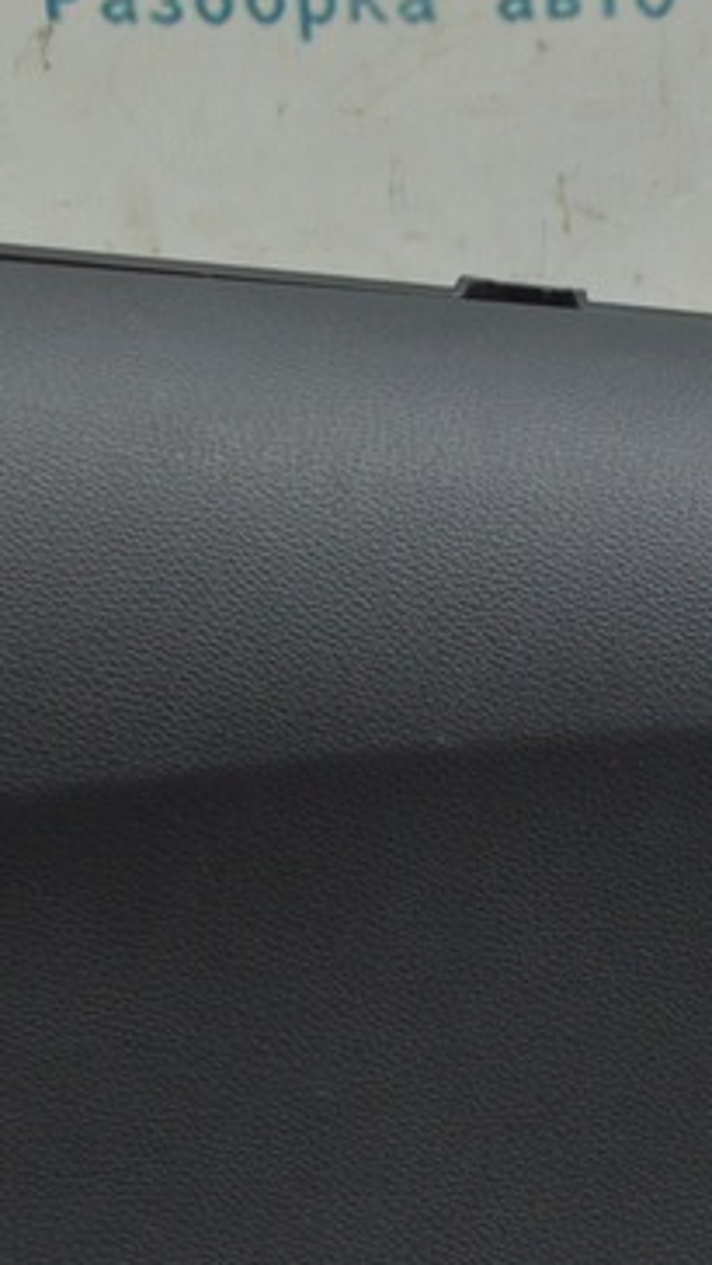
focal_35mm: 106
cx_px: 750
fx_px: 3554
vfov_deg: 19.8
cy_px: 1152
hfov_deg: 11.3
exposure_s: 1/25
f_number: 5.6
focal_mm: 24
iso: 400
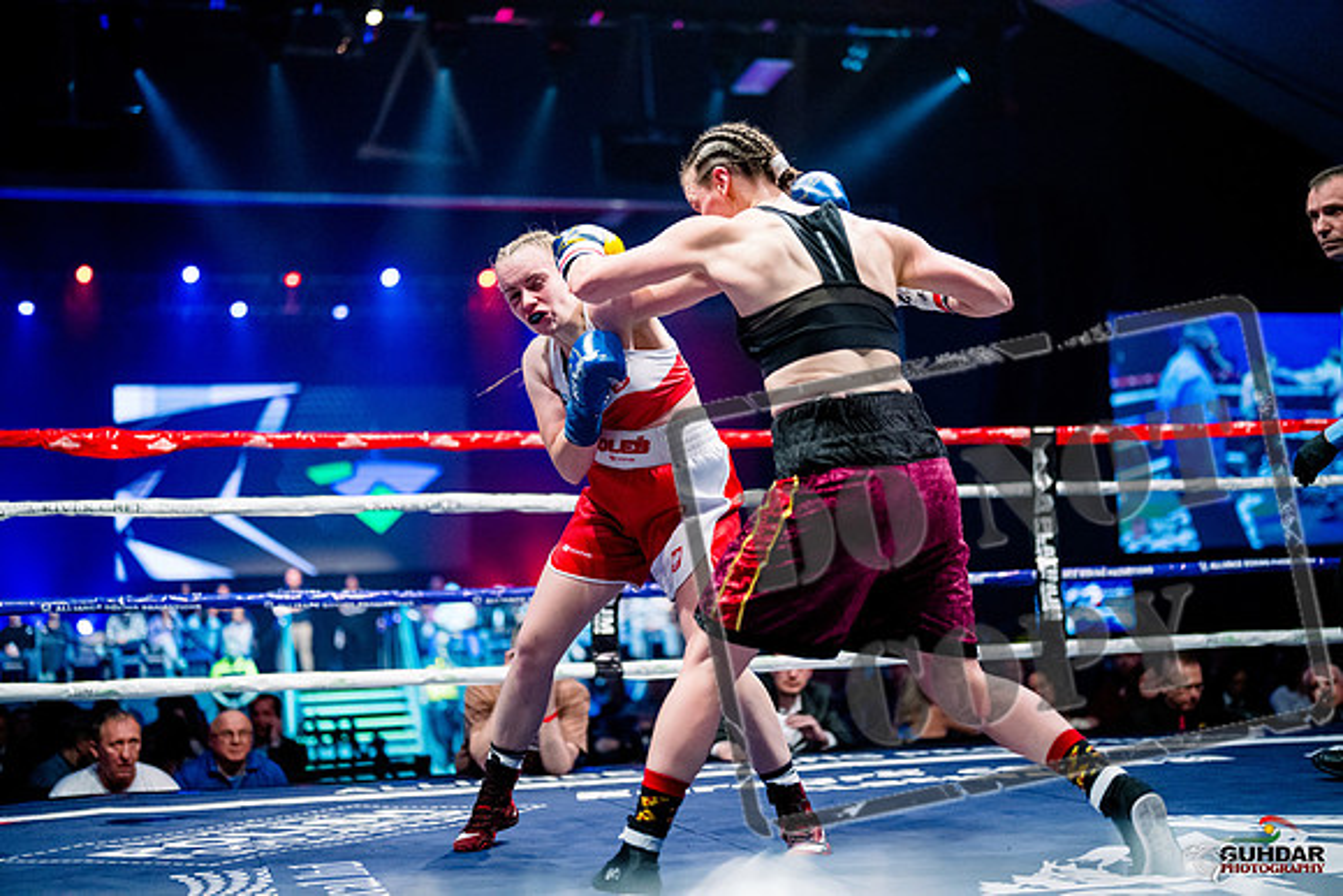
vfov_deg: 27.0
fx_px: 1866
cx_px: 672
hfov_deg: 39.6
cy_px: 448
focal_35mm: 50
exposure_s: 1/1250
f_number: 1.4
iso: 5000
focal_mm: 50
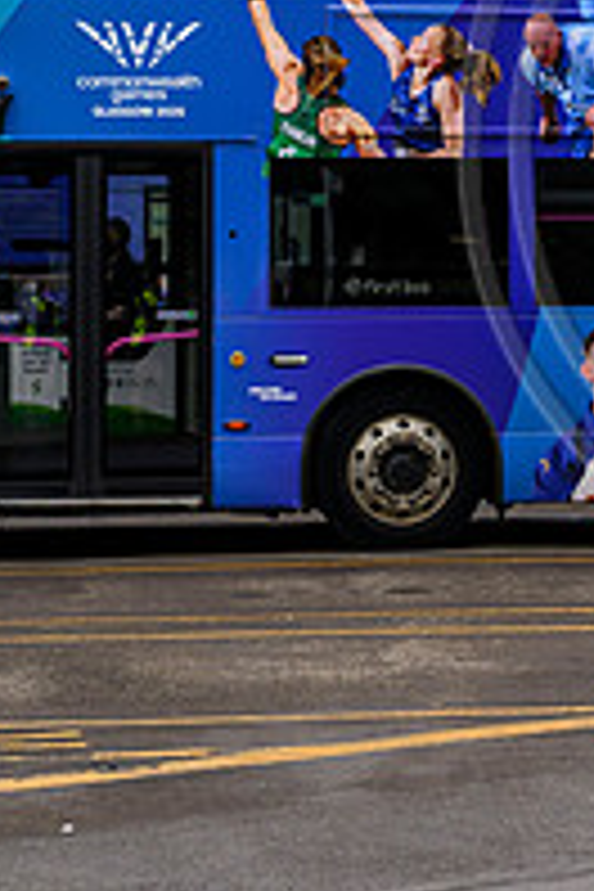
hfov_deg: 10.2
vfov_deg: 15.8
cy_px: 142
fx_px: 3193
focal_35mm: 129
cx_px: 922
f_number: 8
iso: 500
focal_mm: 44
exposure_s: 1/160
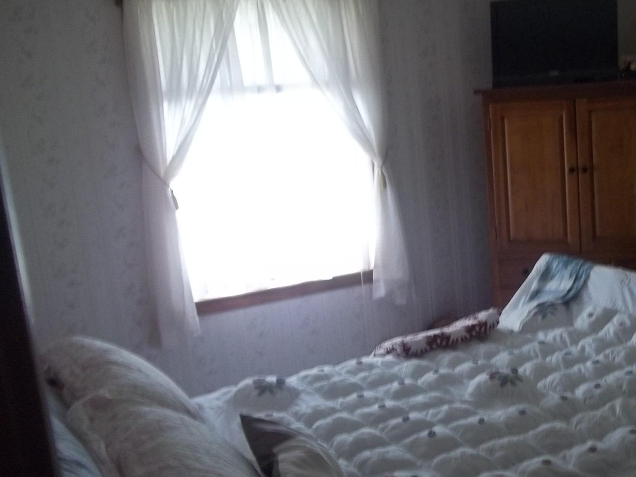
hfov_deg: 38.6
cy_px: 311
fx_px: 882
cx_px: 476
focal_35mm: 48
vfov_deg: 30.1
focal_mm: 5.7
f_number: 2.9
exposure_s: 1/20
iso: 160
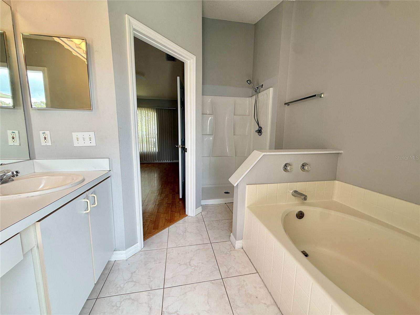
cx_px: 210
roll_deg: -0.2
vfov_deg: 85.7
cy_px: 158
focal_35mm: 14
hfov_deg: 102.1
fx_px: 170
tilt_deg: -7.5
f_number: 2.2
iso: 50
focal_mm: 2.22
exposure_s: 1/120
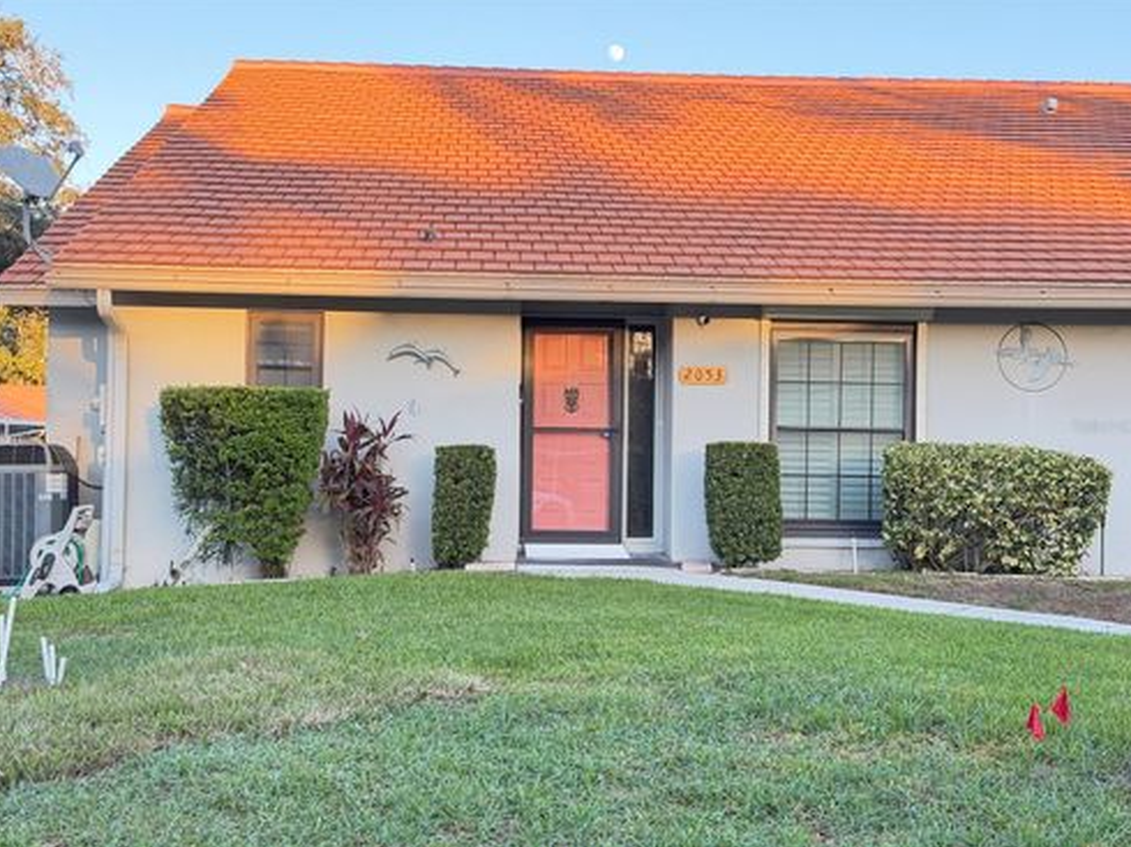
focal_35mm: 49
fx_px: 1600
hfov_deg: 38.9
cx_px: 563
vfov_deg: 29.7
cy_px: 426
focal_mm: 6.76
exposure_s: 1/154
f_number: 1.78
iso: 80
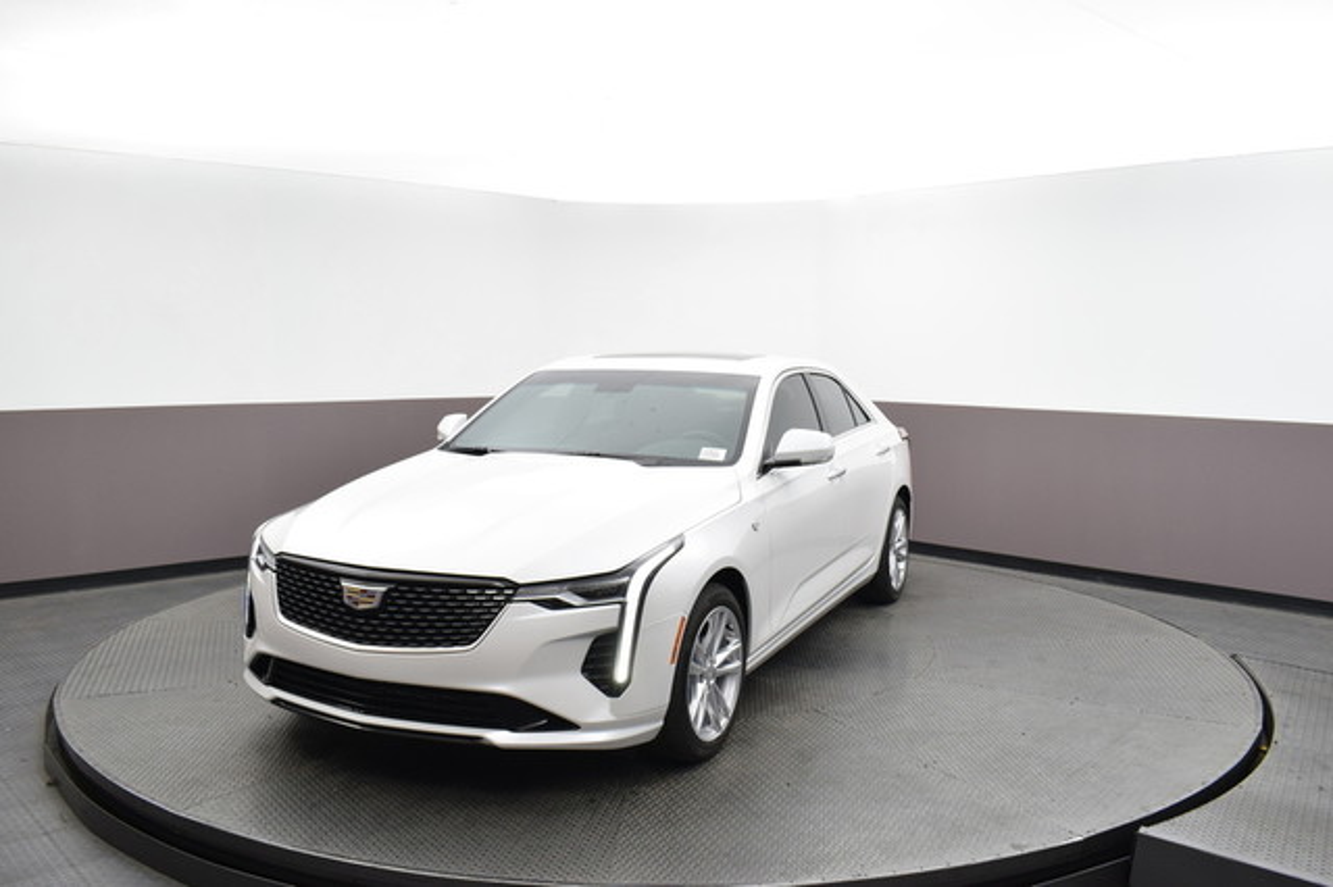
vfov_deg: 47.9
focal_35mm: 27
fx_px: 999
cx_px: 666
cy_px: 444
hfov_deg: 67.4
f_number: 7.1
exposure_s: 1/125
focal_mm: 18
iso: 800
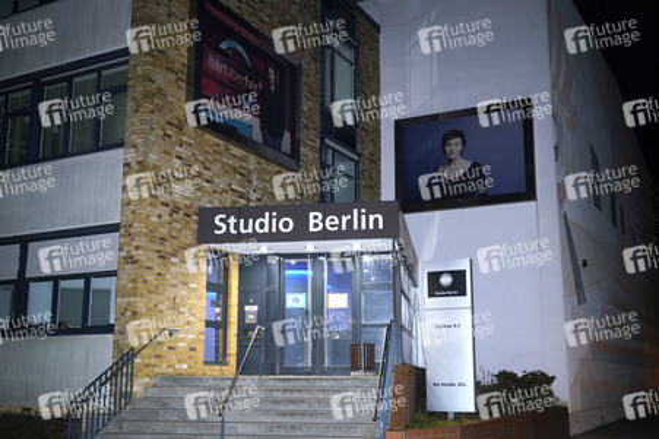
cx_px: 330
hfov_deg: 51.9
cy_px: 220
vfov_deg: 35.9
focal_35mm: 37
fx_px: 677
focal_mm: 37
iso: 1600
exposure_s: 1/40
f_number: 5
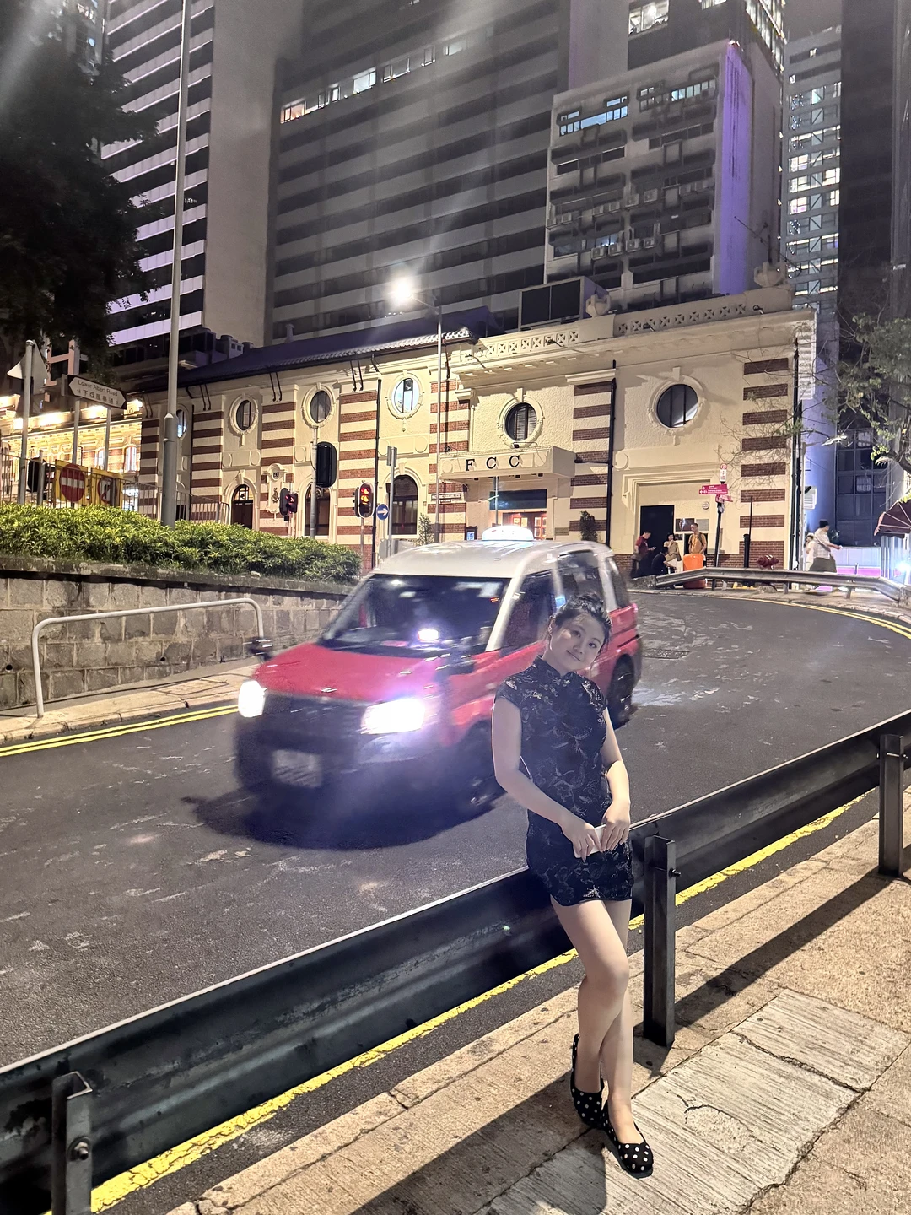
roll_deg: -2.4
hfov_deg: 56.8
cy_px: 608
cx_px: 456
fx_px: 842
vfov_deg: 71.6
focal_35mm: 24
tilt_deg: +0.3
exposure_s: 1/25
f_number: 1.78
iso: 800
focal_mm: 6.76
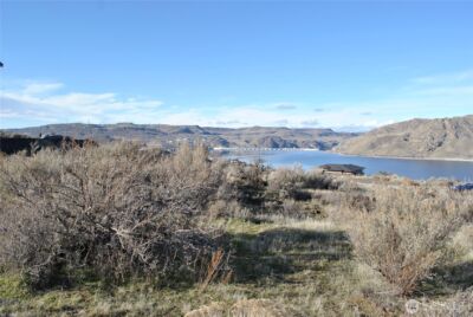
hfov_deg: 67.3
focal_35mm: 27
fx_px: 355
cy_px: 158
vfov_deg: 48.1
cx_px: 236
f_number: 8
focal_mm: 18
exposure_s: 1/200
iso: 100
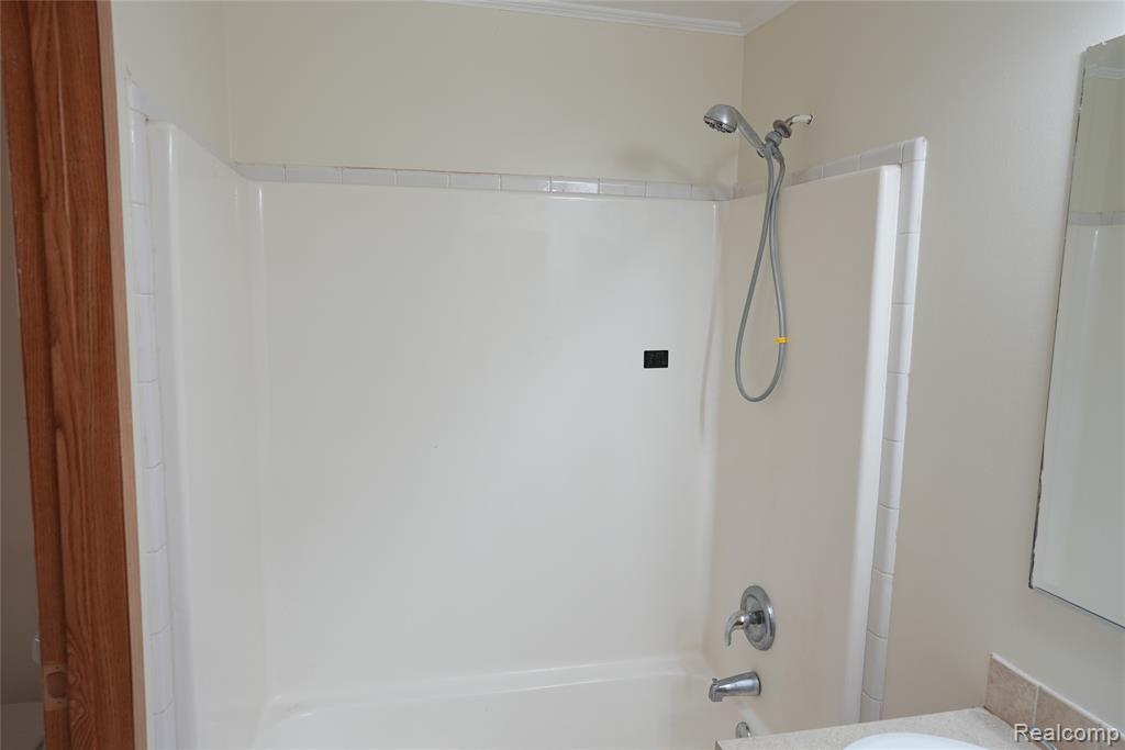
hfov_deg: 73.7
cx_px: 562
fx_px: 750
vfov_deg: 53.1
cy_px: 375
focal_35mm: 24
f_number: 4
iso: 800
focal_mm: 24
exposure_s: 1/125
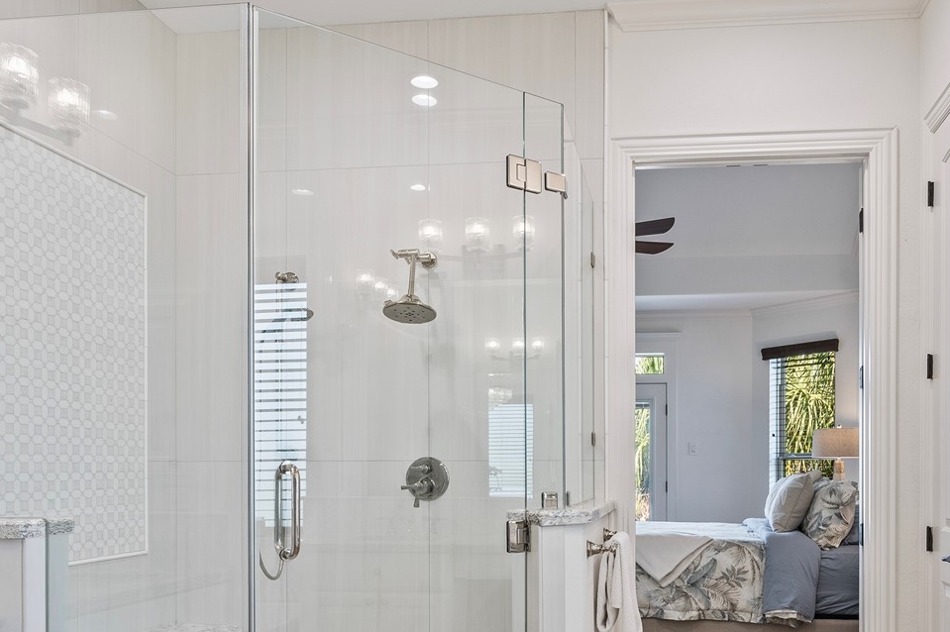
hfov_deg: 55.3
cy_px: 473
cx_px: 581
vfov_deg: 37.9
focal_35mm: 34
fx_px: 897
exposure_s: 1/8
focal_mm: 15
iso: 125
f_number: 6.3
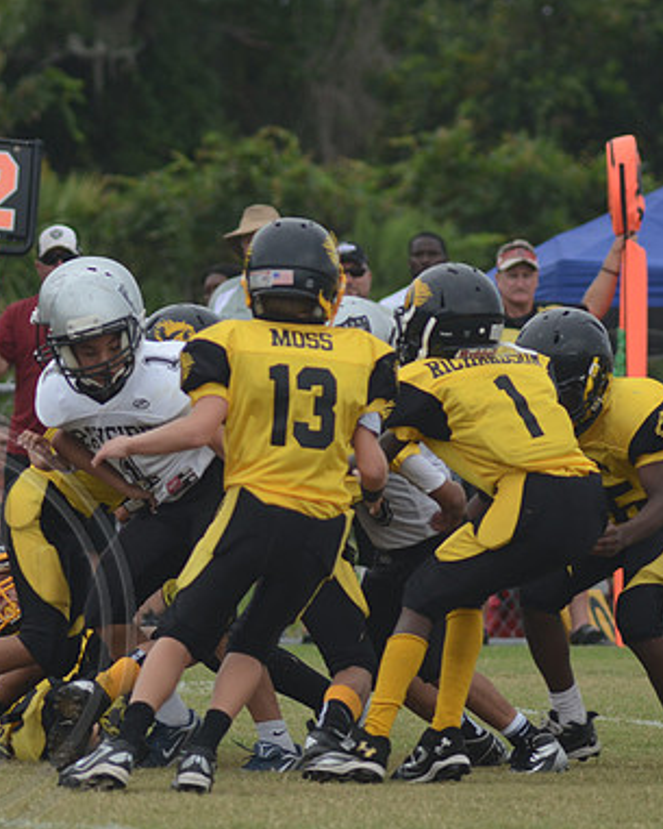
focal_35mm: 534
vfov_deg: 3.6
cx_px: 307
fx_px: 13093
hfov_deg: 2.9
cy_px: 416
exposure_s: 1/1000
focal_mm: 250
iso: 400
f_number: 6.3
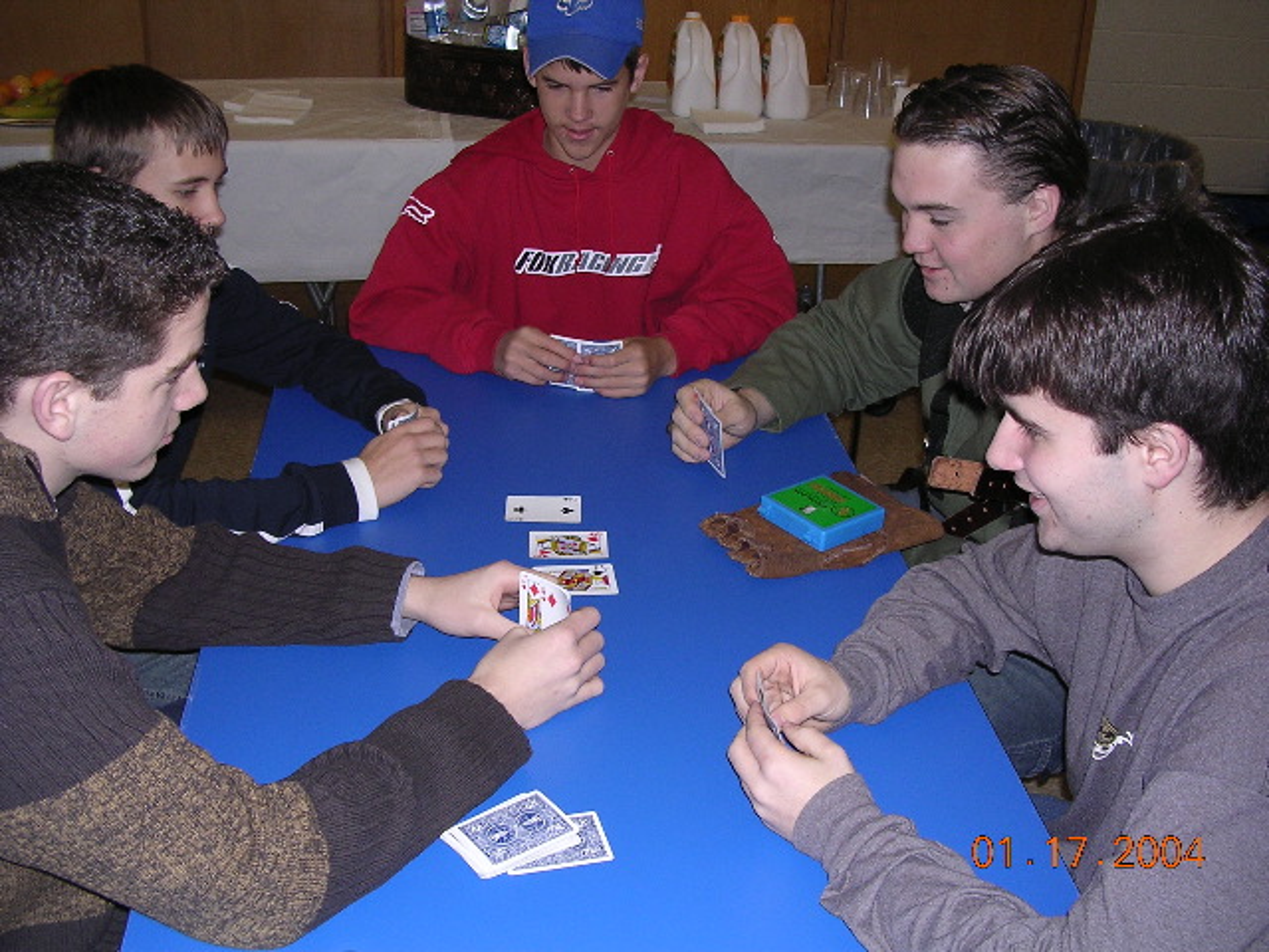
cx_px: 634
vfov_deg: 37.7
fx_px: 1393
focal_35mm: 38
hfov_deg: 49.0
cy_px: 476
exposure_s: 1/60.1
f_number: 2.8
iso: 129
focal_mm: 5.8
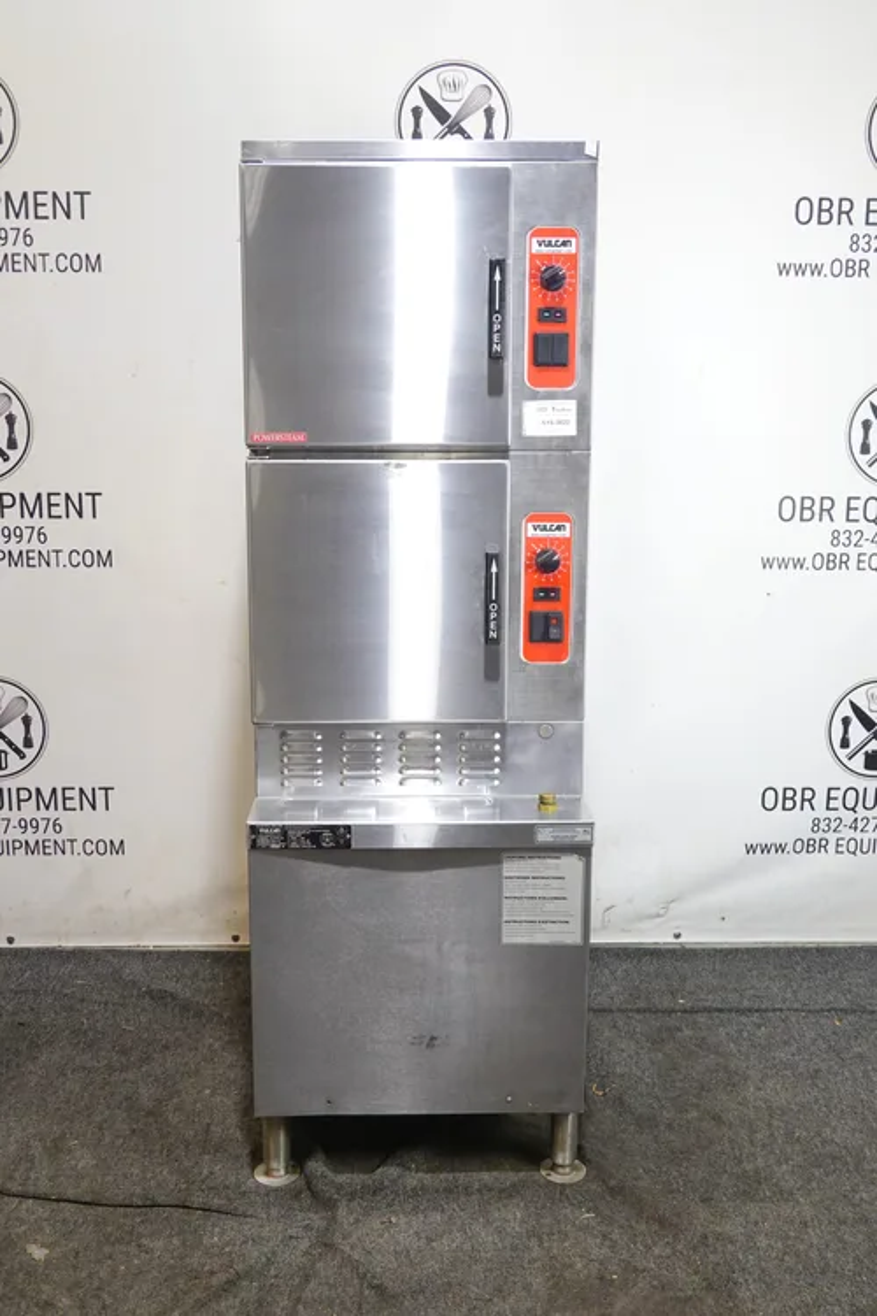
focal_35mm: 37
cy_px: 658
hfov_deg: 35.9
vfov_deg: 51.9
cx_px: 438
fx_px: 1352
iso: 800
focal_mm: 13.56
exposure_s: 1/40
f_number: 3.5
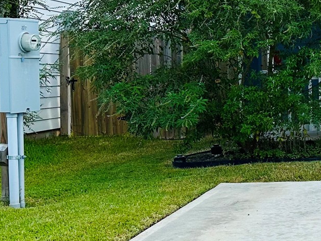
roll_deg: +0.4
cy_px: 96
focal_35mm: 79
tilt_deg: -2.1
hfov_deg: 21.5
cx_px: 452
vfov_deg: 18.7
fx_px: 733
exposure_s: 1/1880
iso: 80
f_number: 1.78
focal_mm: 6.86
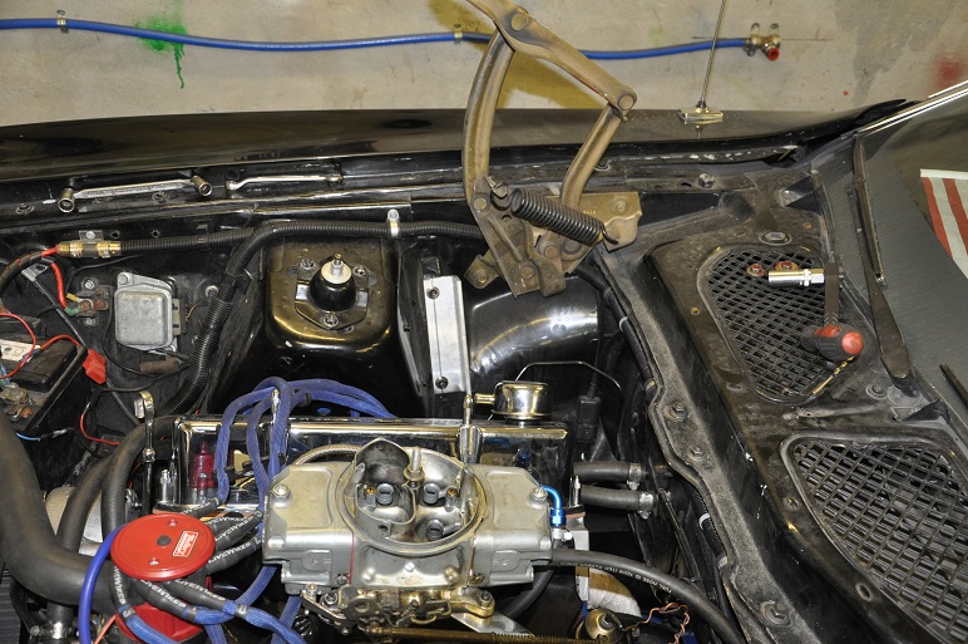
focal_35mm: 39
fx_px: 1048
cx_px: 484
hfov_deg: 49.6
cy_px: 322
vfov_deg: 34.1
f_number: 4
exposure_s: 1/60
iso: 800
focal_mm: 26
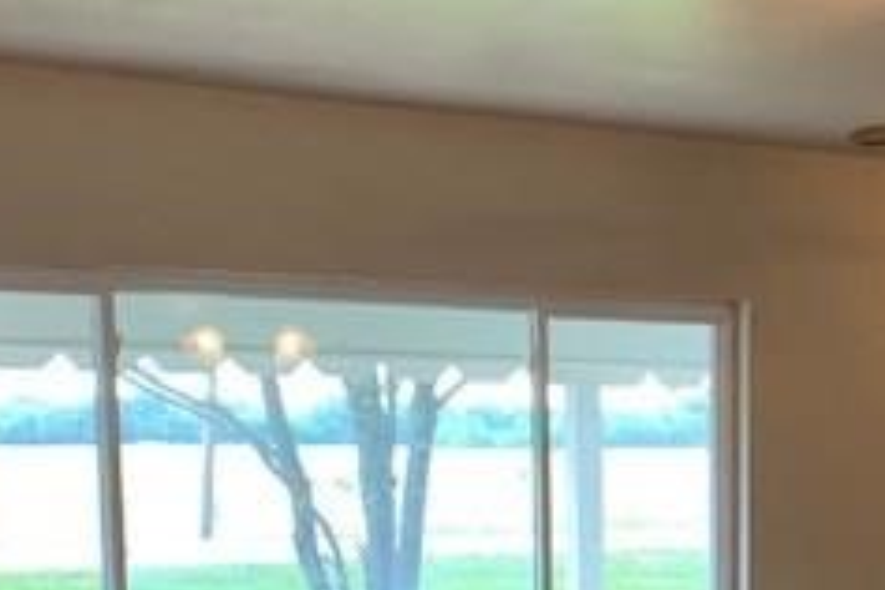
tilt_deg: -7.1
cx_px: 795
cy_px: 683
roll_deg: -0.7
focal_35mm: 73
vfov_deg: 17.9
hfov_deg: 26.8
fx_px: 1794
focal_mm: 4.25
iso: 160
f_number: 1.8
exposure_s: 1/60
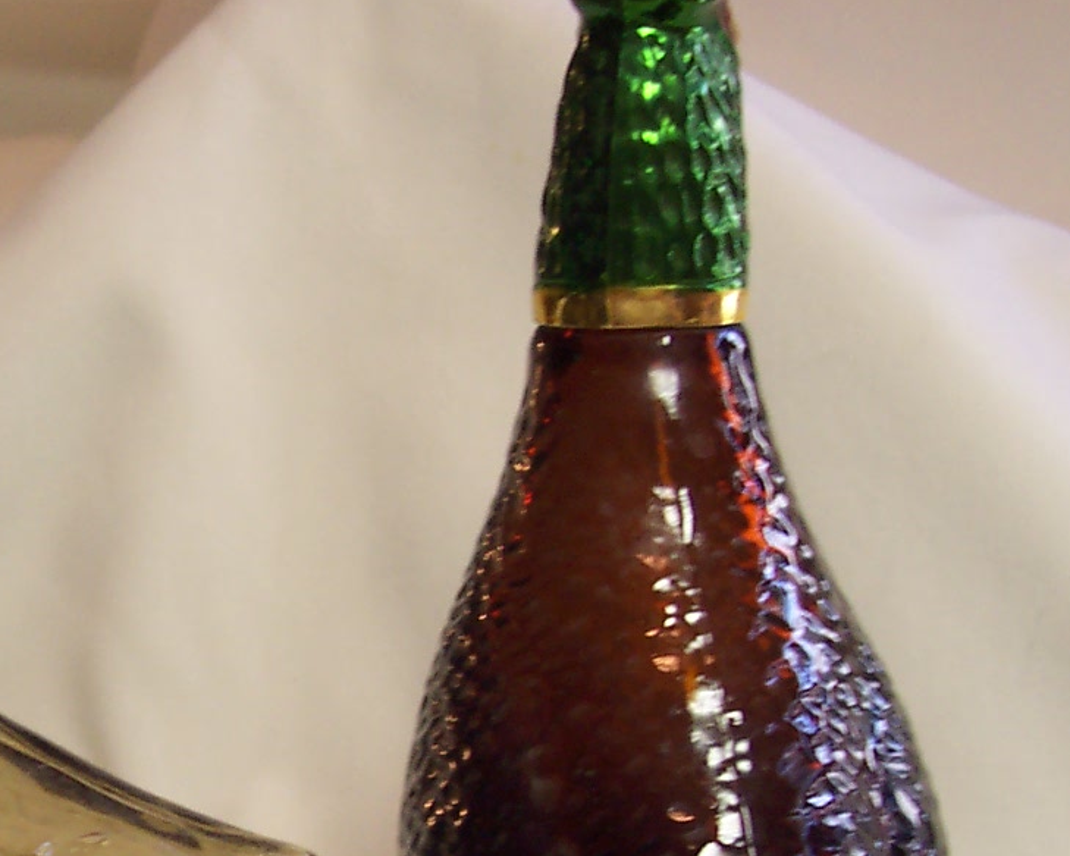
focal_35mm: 82
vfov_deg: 18.3
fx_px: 2596
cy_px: 809
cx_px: 123
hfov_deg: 22.8
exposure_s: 1/30
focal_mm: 5.6
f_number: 2.8
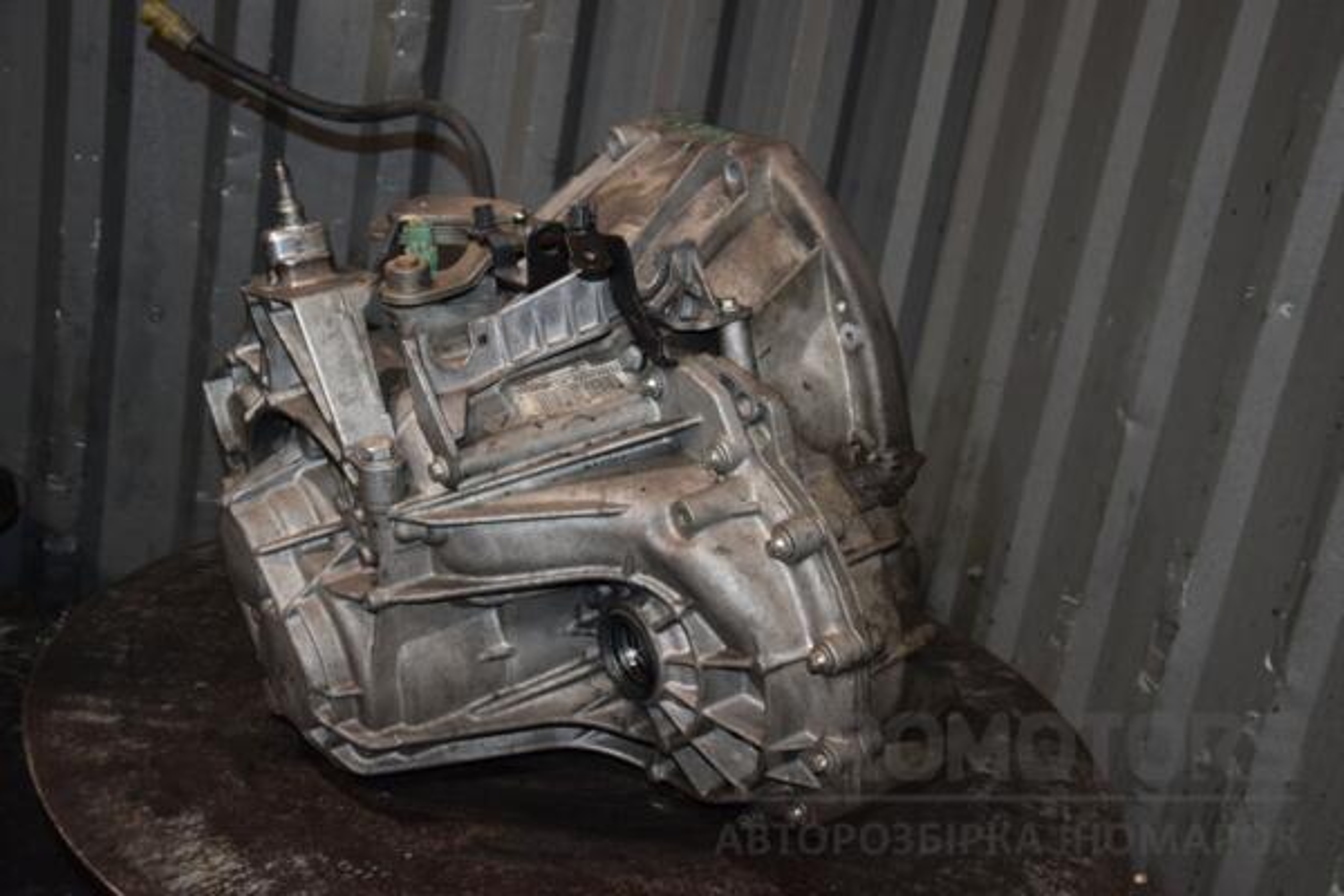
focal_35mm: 48
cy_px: 448
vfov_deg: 28.1
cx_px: 672
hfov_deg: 41.1
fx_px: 1792
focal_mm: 32
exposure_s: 1/60
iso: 800
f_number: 5
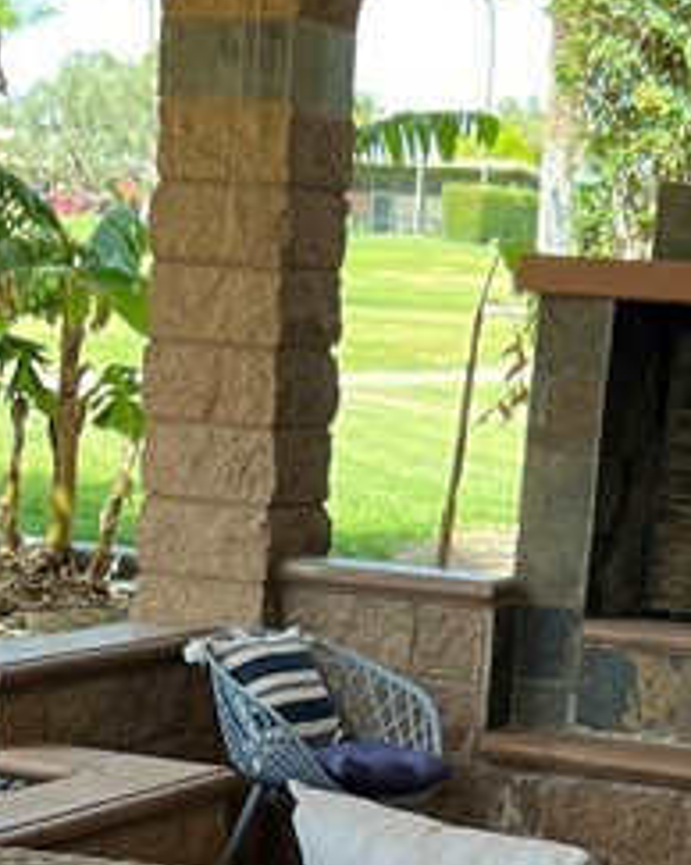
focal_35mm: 107
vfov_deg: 17.0
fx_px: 2739
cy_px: 1093
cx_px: 356
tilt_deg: -14.3
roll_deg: -4.1
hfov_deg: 14.4
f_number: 1.5
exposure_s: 1/333
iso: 50
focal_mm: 5.7
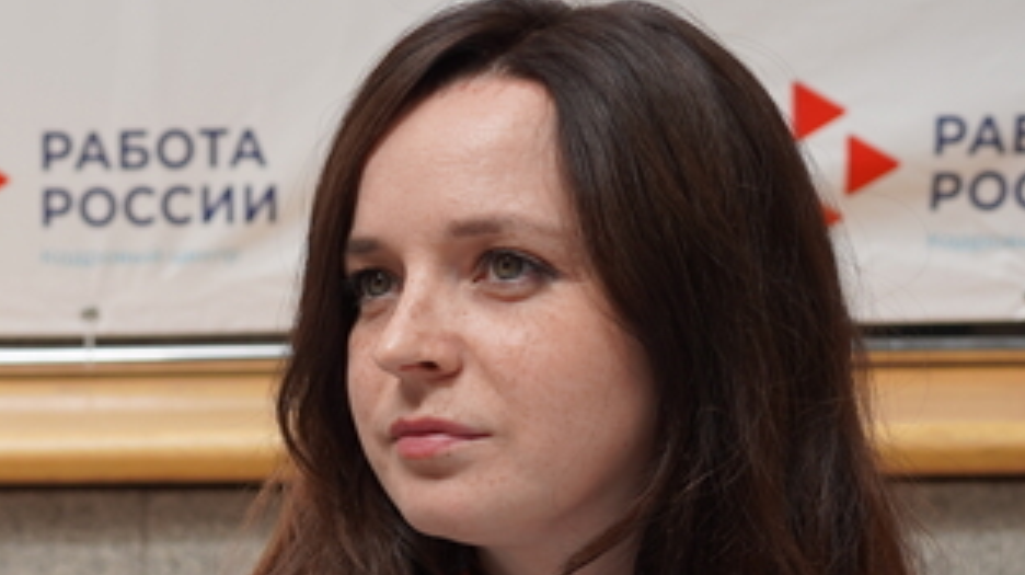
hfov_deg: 15.7
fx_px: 3612
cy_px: 624
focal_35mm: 133
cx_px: -108
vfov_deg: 9.0
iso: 100
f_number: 4
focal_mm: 33
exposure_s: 1/200
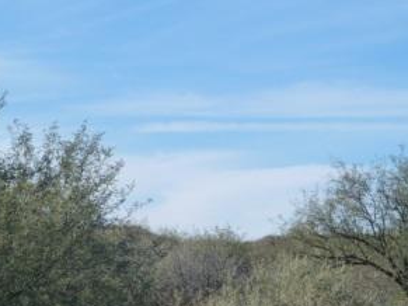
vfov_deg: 7.5
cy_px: 189
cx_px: 150
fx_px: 2321
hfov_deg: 10.0
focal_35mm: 197
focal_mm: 21
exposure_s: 1/500
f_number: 5.6
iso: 125
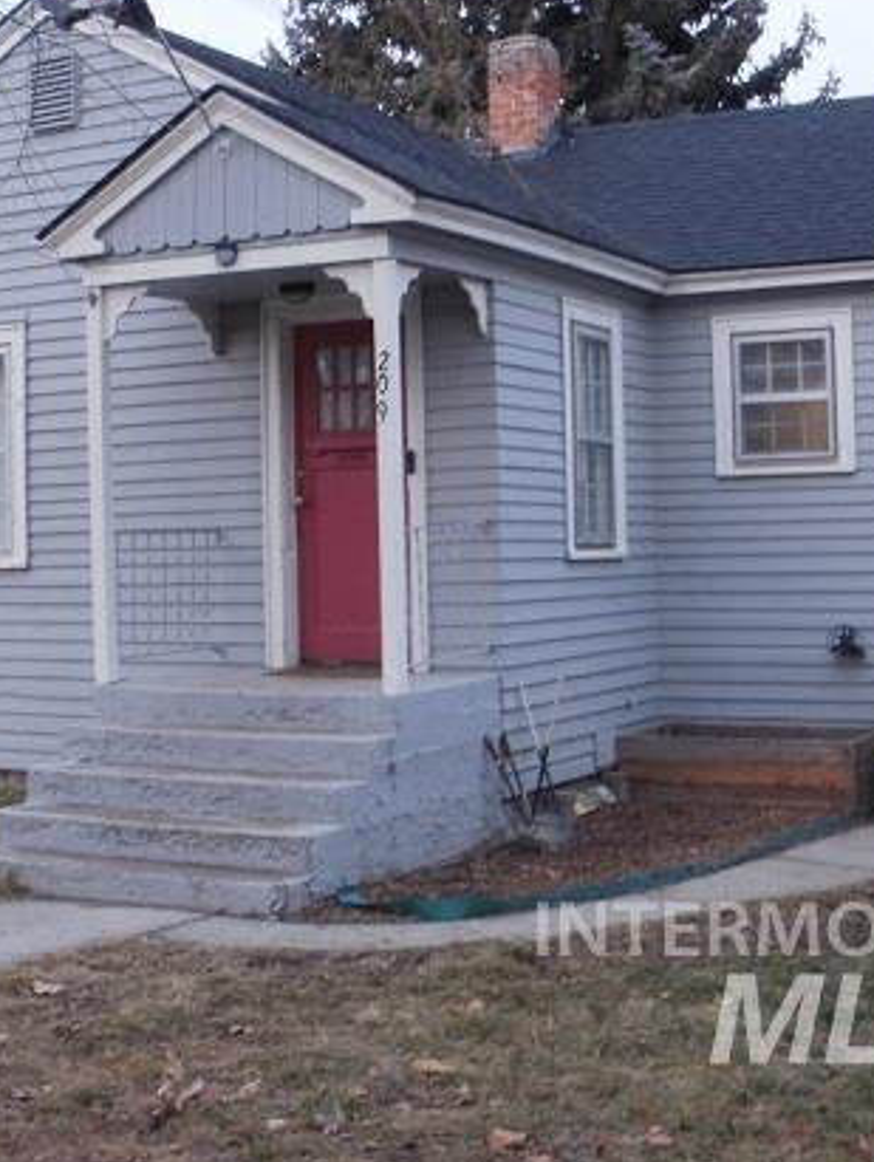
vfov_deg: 34.3
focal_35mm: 56
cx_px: 283
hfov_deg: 26.0
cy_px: 546
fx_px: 1882
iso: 125
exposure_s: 1/30
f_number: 3.5
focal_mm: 6.3
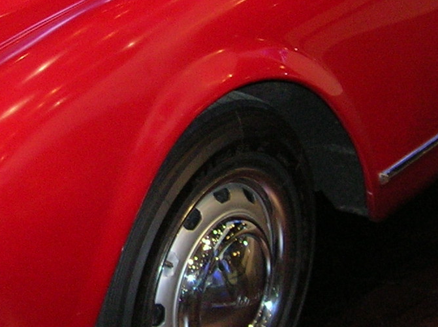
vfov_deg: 12.7
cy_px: 34
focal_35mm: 116
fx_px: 1466
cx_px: 121
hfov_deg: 16.9
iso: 123
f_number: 2.9
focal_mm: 5.7
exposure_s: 1/60.1
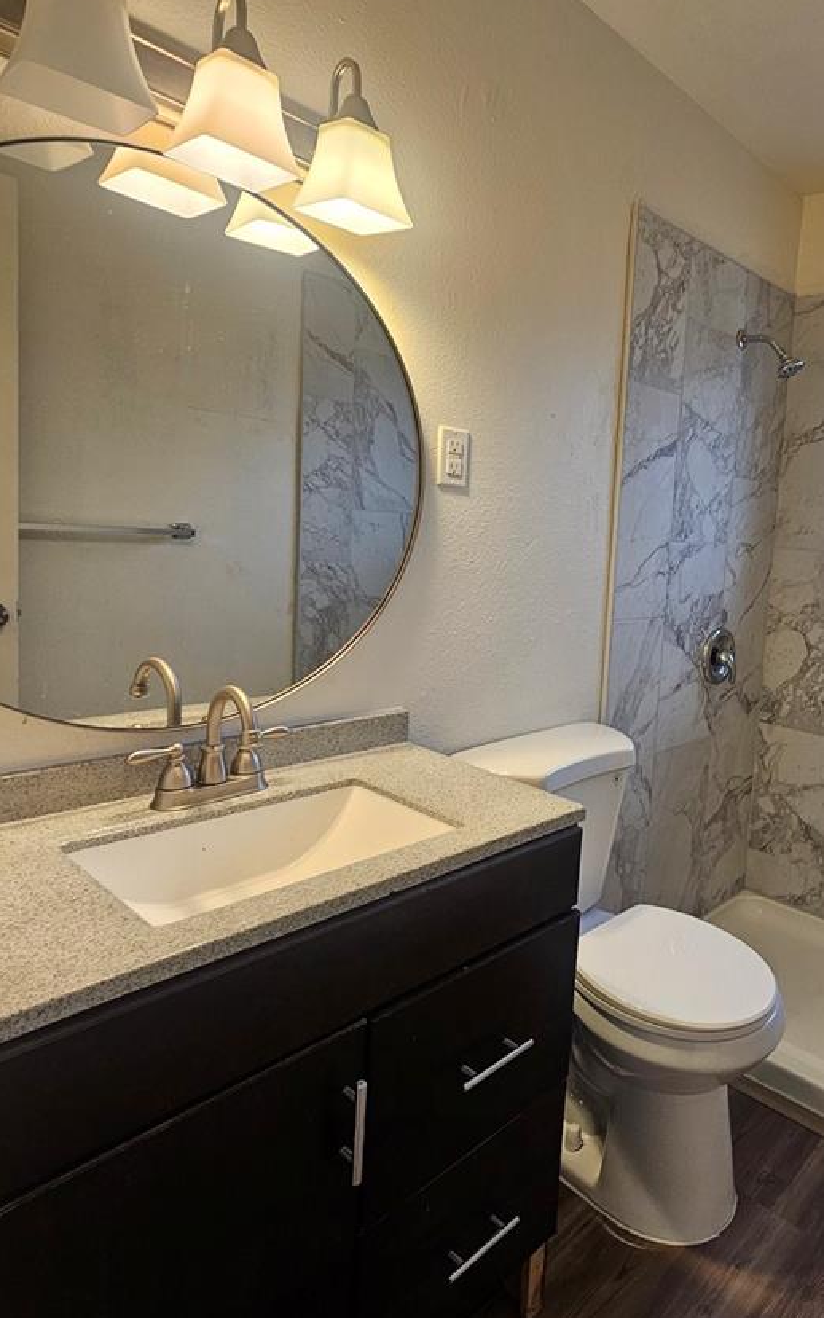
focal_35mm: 20
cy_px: 599
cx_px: 663
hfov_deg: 55.3
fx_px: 718
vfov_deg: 84.8
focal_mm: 2.2
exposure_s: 1/60
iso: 125
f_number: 2.2
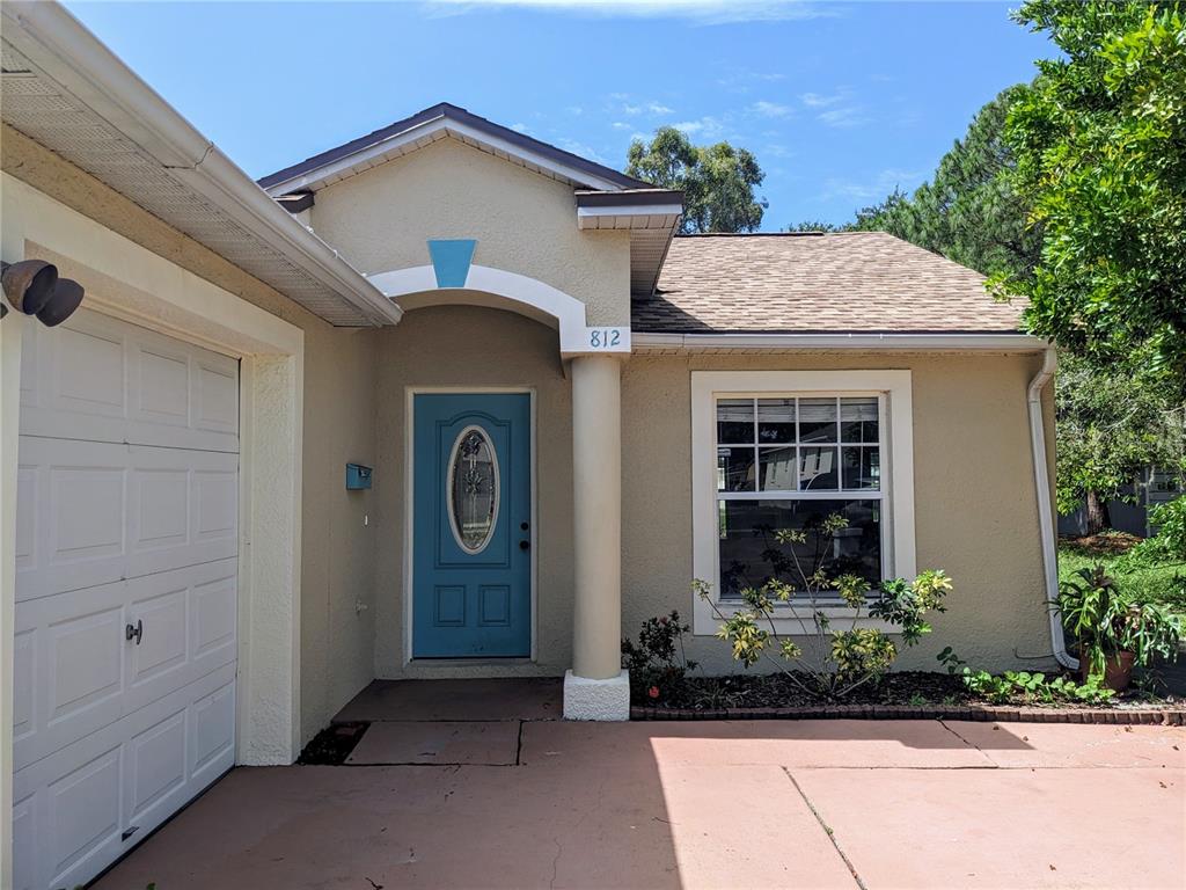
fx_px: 925
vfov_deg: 51.4
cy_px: 445
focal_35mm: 27
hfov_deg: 65.3
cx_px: 593
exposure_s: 1/2597
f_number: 1.73
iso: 58
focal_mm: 4.38
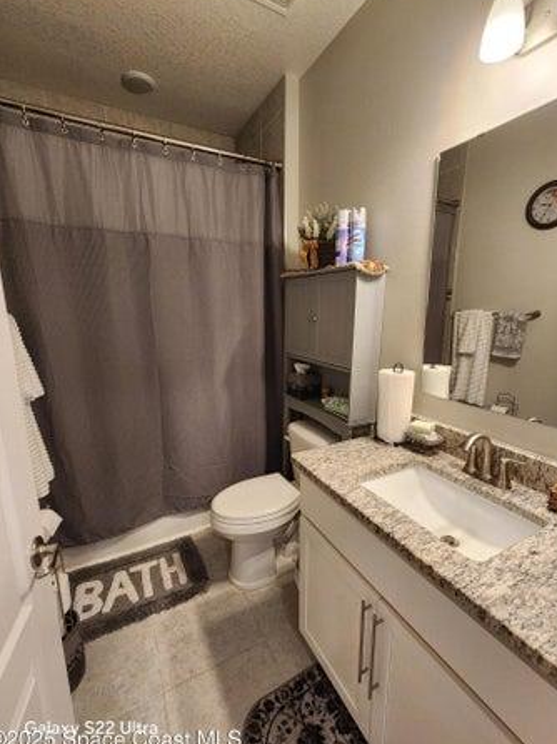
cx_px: 287
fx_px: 301
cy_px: 375
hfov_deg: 85.6
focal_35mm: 14
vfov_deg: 102.1
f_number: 2.2
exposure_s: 1/60
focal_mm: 2.2
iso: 400
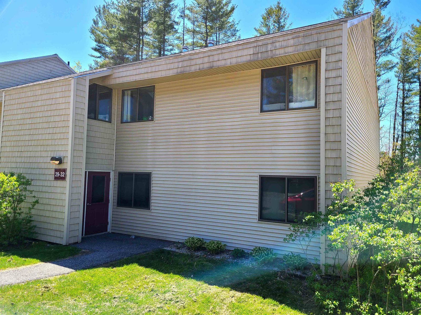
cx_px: 210
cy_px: 158
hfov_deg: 67.3
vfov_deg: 53.1
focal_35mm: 26
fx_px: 316
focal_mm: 5.4
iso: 40
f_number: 1.8
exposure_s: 1/850
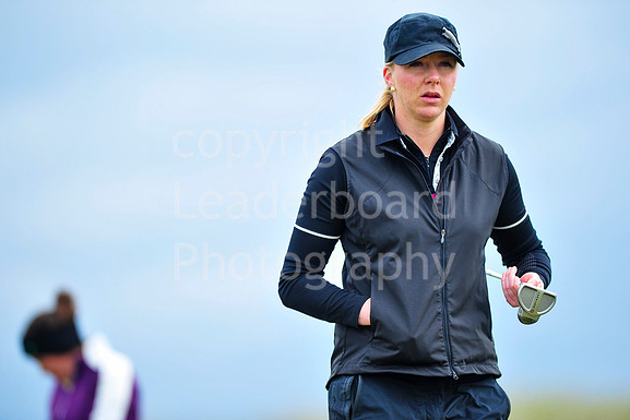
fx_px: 5286
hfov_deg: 6.8
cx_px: 316
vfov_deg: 4.6
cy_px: 211
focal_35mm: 302
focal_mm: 300
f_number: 4
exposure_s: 1/2000
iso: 400
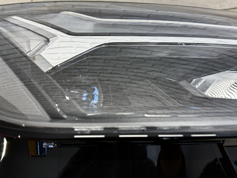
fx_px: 240
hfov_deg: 52.6
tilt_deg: -64.2
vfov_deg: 40.7
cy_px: 89
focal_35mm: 35
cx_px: 118
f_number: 1.78
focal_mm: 6.76
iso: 100
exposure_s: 1/100
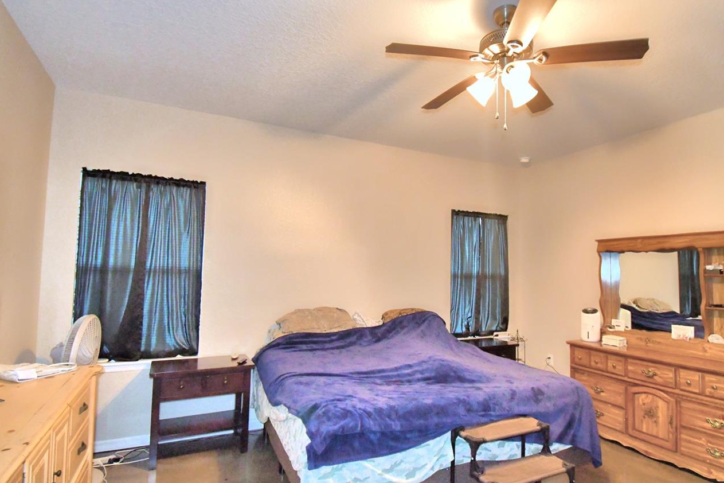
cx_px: 392
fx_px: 382
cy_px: 251
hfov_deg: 86.7
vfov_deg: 64.5
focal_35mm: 19
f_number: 4.5
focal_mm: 10
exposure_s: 1/30
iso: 2000
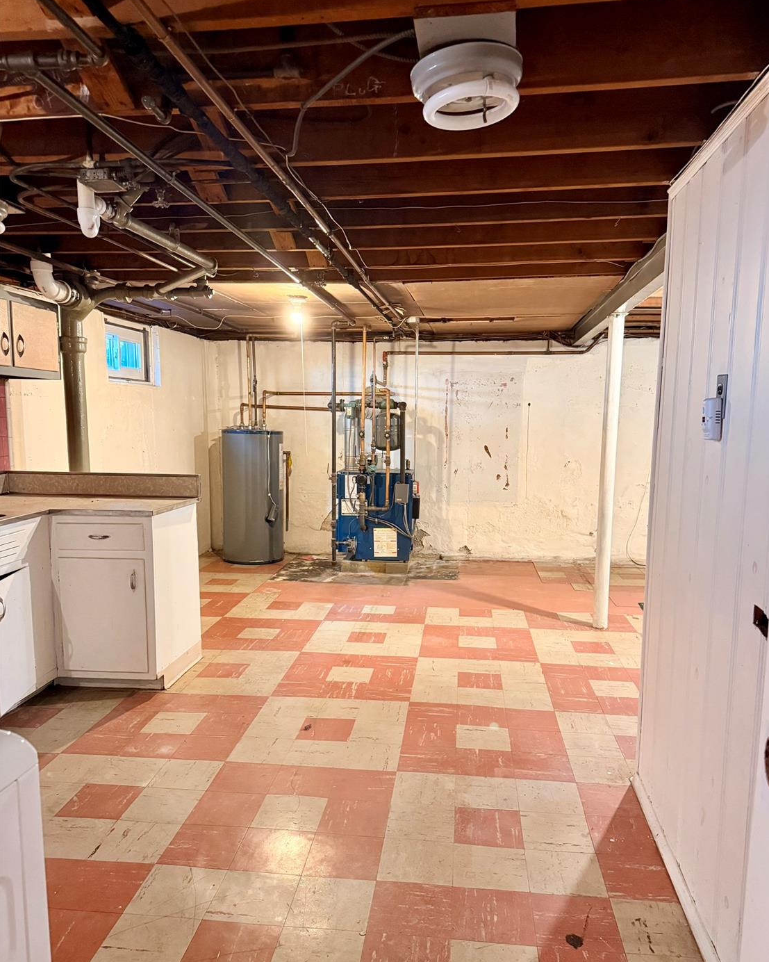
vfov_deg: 65.9
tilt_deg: -7.0
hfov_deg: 54.9
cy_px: 519
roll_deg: -0.6
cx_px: 399
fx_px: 740
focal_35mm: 26
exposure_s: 1/60
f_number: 1.78
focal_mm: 6.76
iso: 640
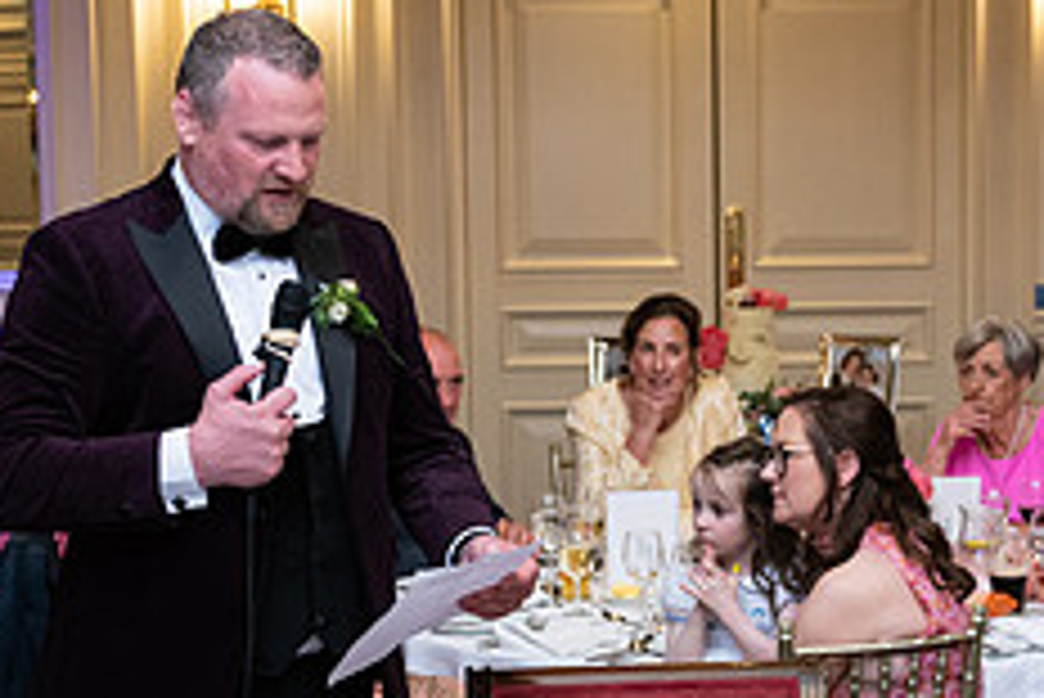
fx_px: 2757
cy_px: 466
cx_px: 810
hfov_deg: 21.2
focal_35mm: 95
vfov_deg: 14.4
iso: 800
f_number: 3.5
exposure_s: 1/160
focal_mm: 38
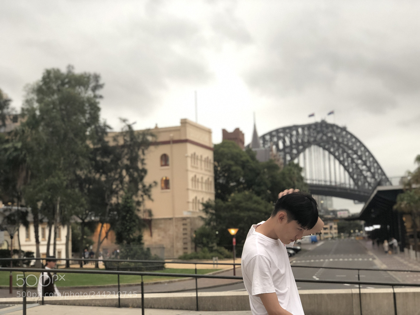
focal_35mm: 57
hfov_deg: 33.8
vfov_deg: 25.7
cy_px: 158
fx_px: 692
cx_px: 210
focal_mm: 6.6
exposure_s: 1/50
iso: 160
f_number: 2.8
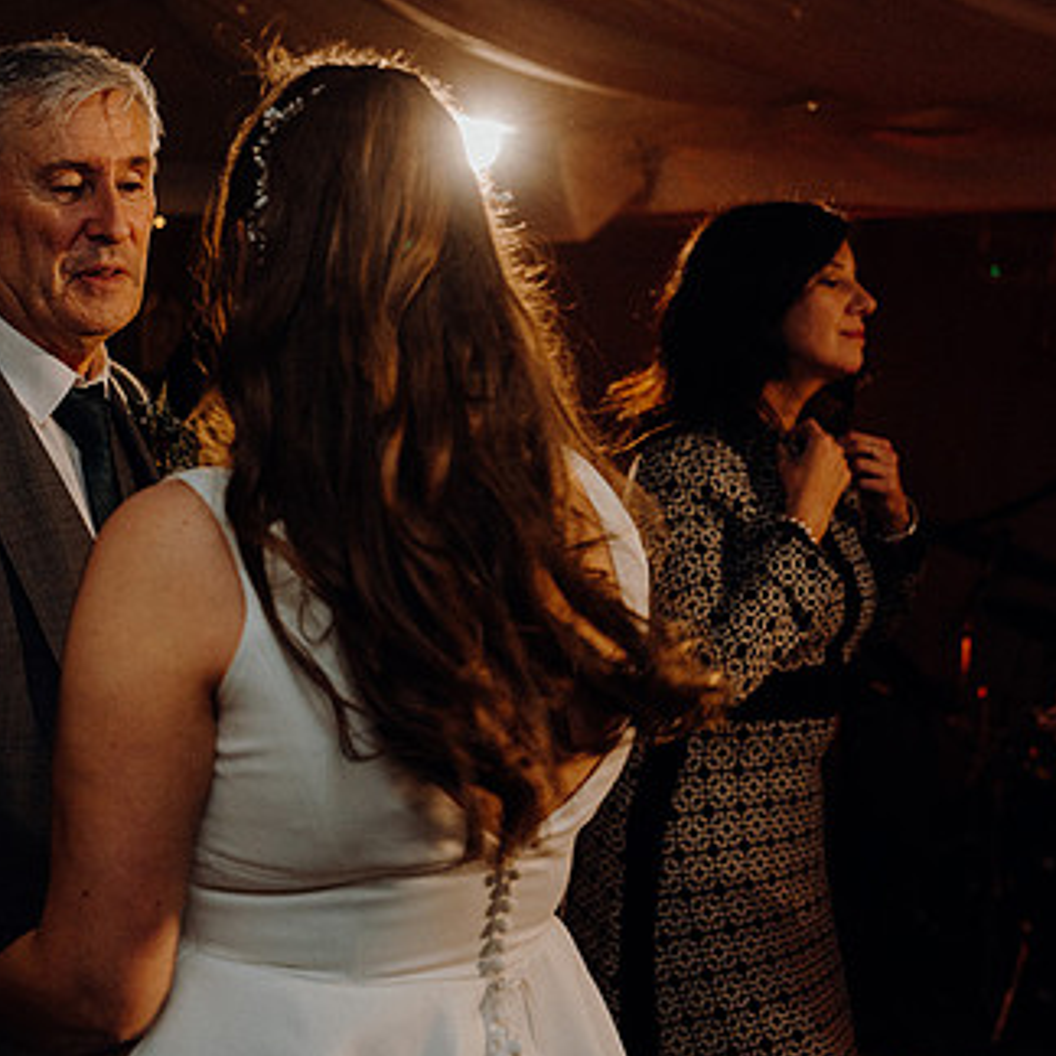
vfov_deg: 25.7
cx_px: 137
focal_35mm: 67
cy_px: 601
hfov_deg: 25.1
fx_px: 2312
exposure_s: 1/160
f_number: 3.5
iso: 2500
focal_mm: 44
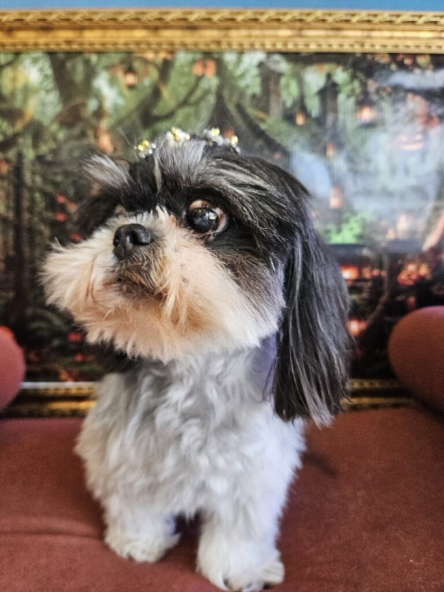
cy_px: 296
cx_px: 222
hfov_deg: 58.9
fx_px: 393
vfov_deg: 73.9
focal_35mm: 23
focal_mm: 5.4
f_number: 1.8
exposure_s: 1/359
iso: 320
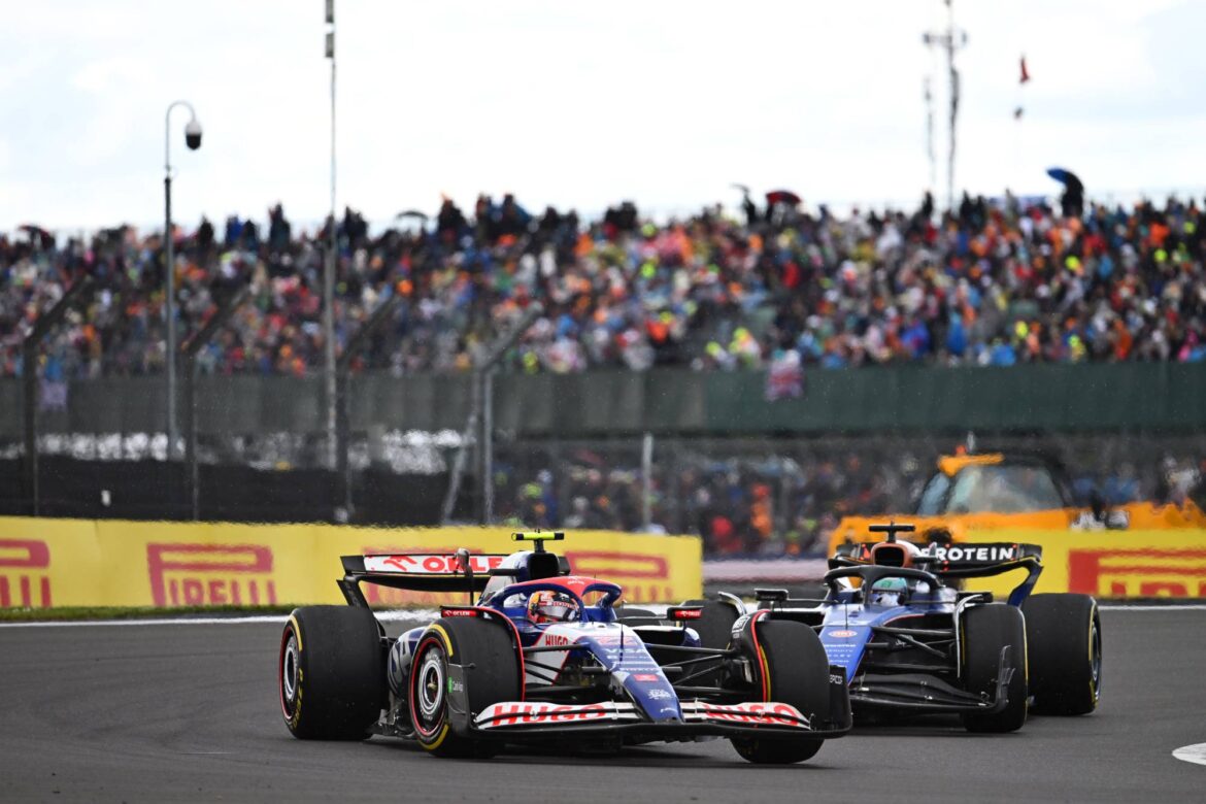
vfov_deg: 3.4
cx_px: 603
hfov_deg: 5.2
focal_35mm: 400
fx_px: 13399
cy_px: 402
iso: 800
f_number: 4.5
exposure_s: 1/2000
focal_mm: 400
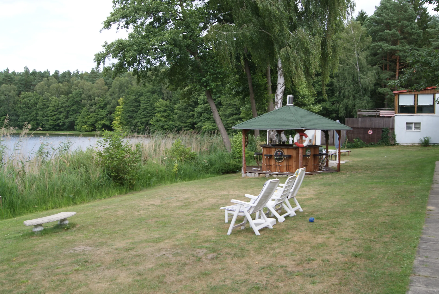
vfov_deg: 37.0
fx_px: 440
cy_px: 145
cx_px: 224
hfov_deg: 53.1
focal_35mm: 36
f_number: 8
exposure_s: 1/80
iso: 100
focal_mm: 20
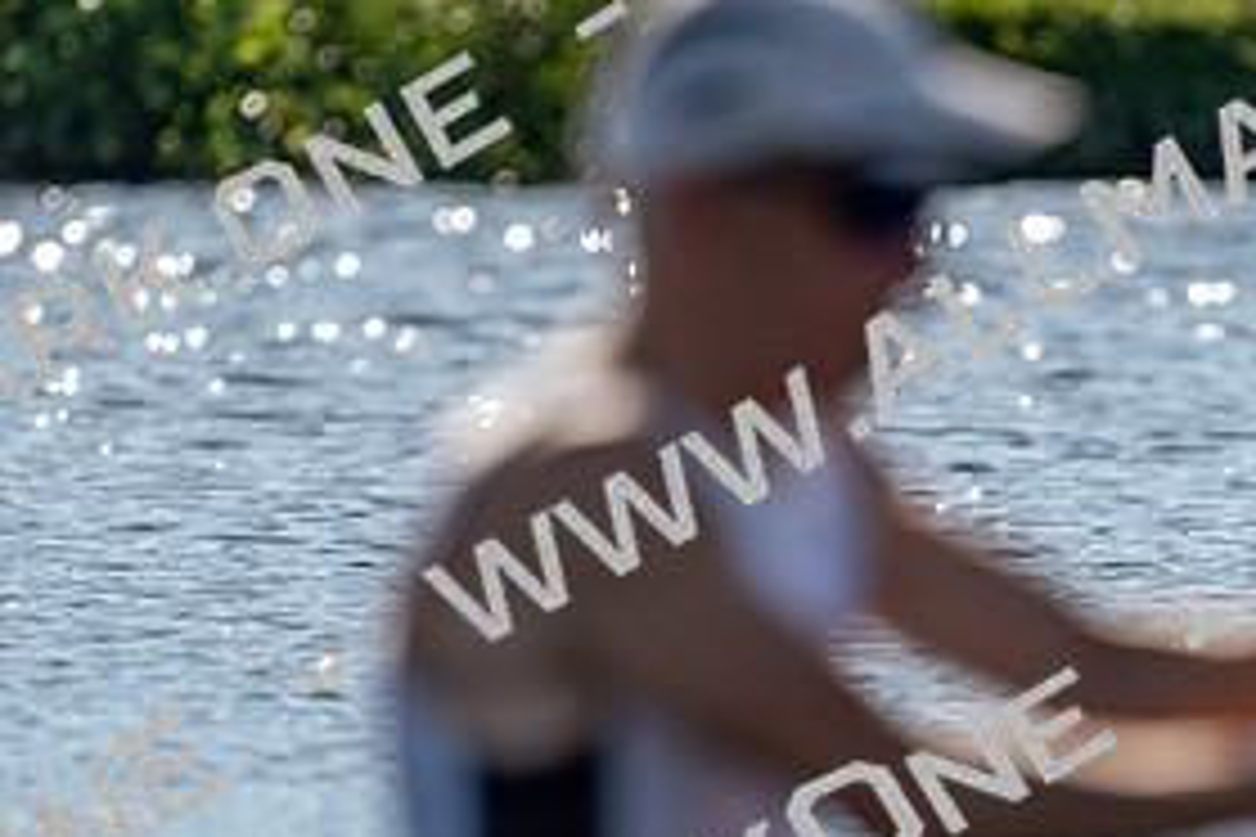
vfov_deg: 1.3
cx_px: 981
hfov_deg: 2.0
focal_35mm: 1031
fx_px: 35968
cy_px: 655
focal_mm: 496
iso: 160
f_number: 6.3
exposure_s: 1/1600
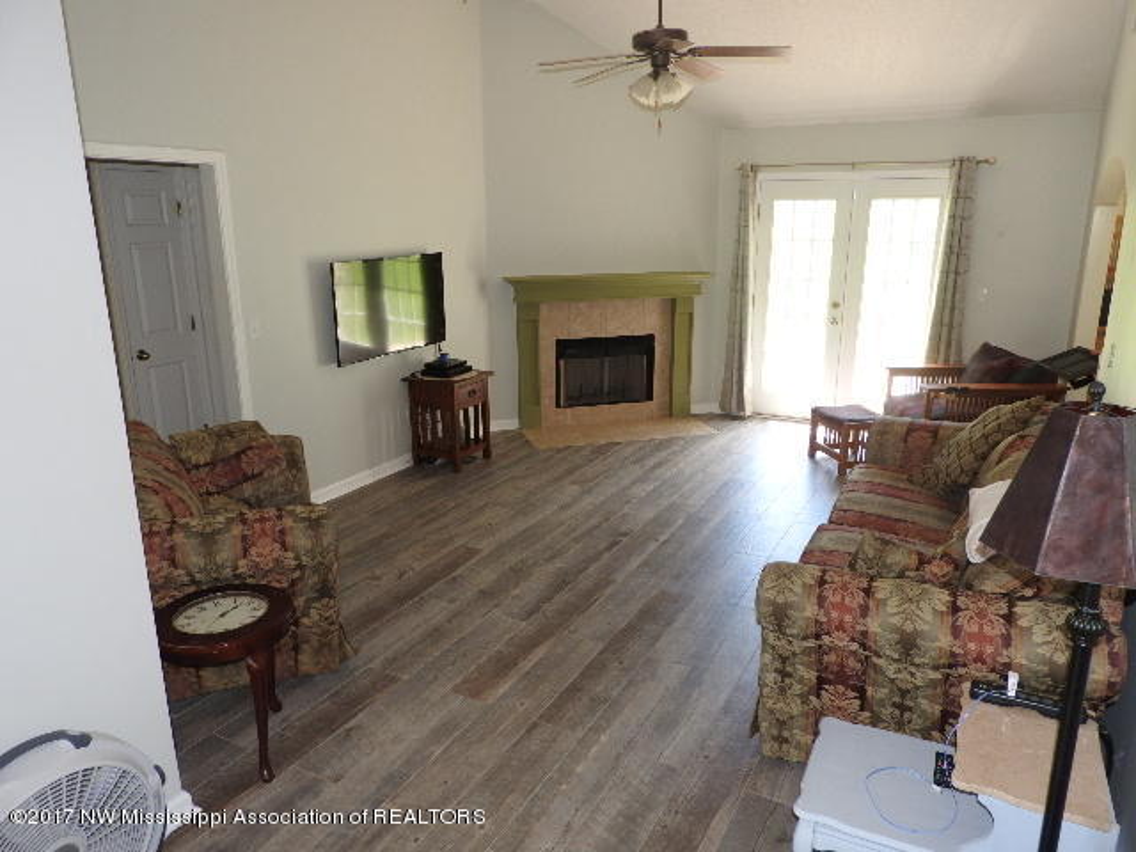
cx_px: 568
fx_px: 788
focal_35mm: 24
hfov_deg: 71.6
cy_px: 426
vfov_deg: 56.8
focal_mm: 4.3
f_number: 3.3
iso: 100
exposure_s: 1/30
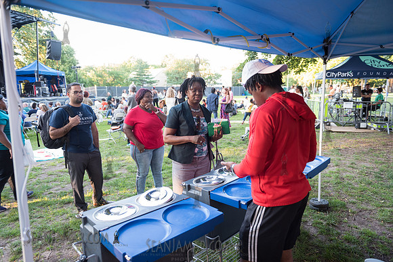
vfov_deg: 53.2
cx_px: 196
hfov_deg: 73.7
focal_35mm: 24
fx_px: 262
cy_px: 131
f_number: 3.2
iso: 800
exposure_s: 1/100
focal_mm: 24
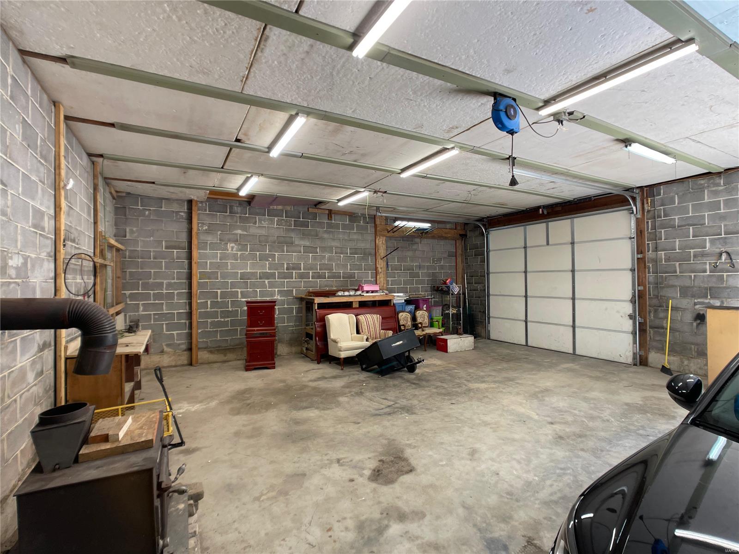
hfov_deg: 67.3
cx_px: 370
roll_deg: +0.9
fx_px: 555
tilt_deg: -0.9
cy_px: 277
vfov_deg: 53.1
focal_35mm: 26
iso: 100
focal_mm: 5.1
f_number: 1.6
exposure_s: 1/120
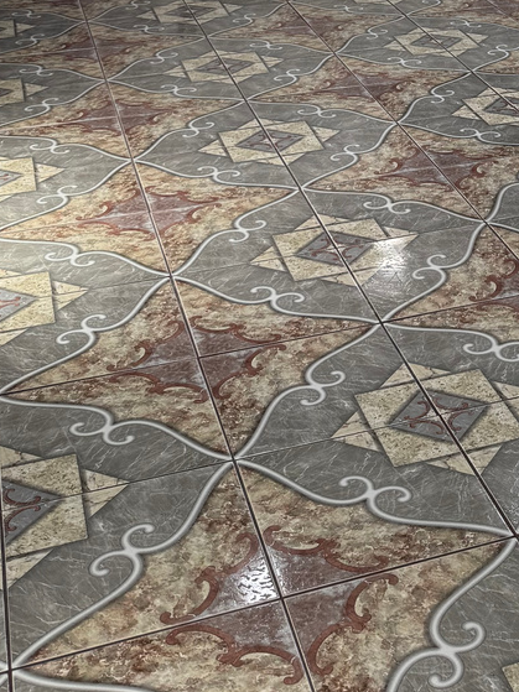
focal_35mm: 66
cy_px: -175
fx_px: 1320
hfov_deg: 21.3
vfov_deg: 25.8
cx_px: 546
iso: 80
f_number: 1.78
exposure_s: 1/170
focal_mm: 6.76
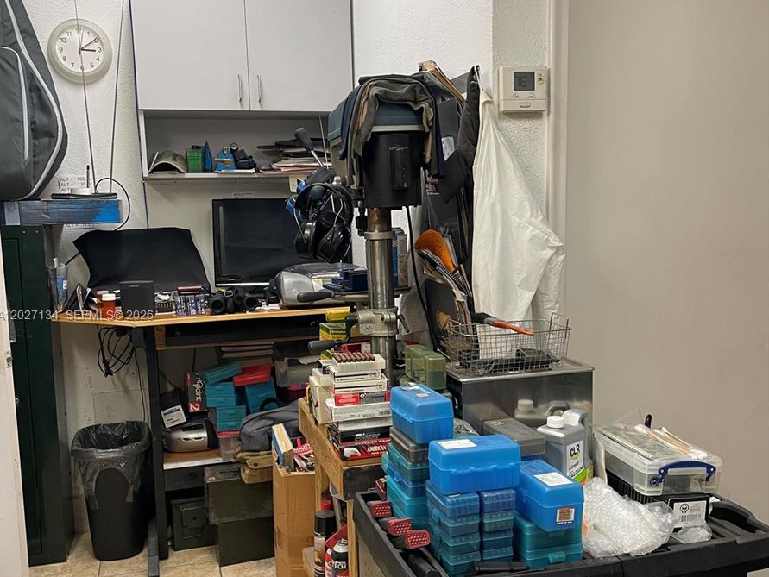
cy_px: 317
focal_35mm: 35
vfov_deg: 40.7
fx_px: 778
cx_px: 382
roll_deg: +0.5
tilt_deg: -7.4
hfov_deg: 52.6
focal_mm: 4.2
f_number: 1.6
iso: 100
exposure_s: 1/60
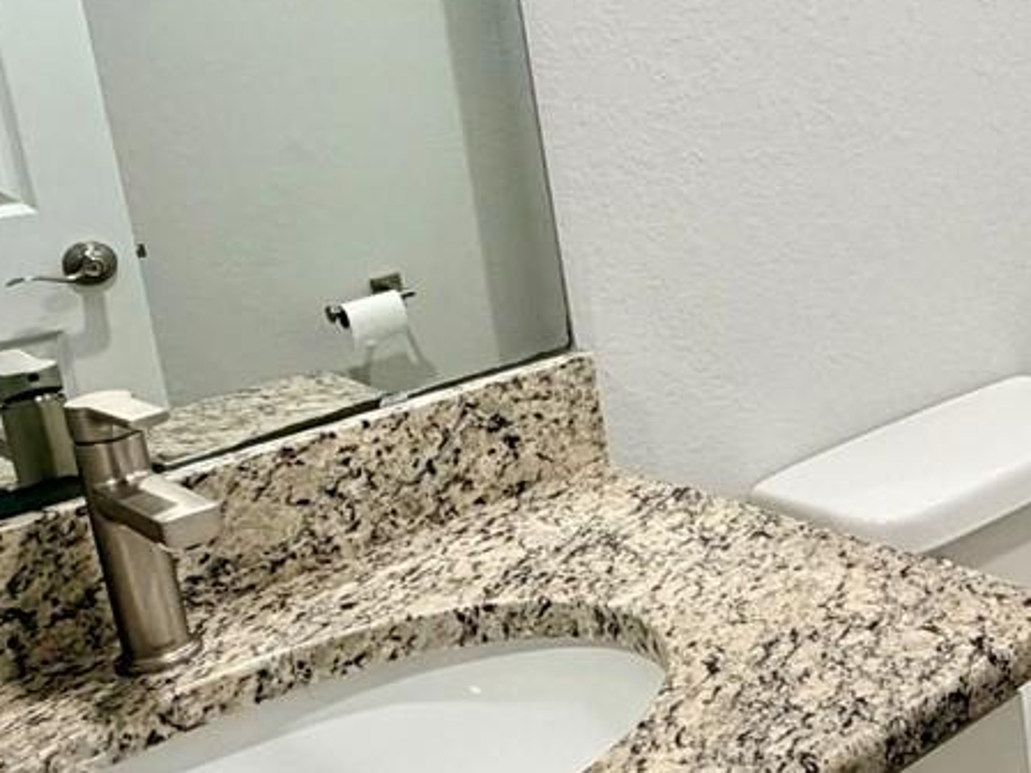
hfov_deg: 33.2
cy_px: 223
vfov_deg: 28.8
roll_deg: +4.9
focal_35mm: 50
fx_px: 1489
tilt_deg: -11.4
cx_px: 1144
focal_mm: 2.22
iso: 200
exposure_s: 1/120
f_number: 2.2
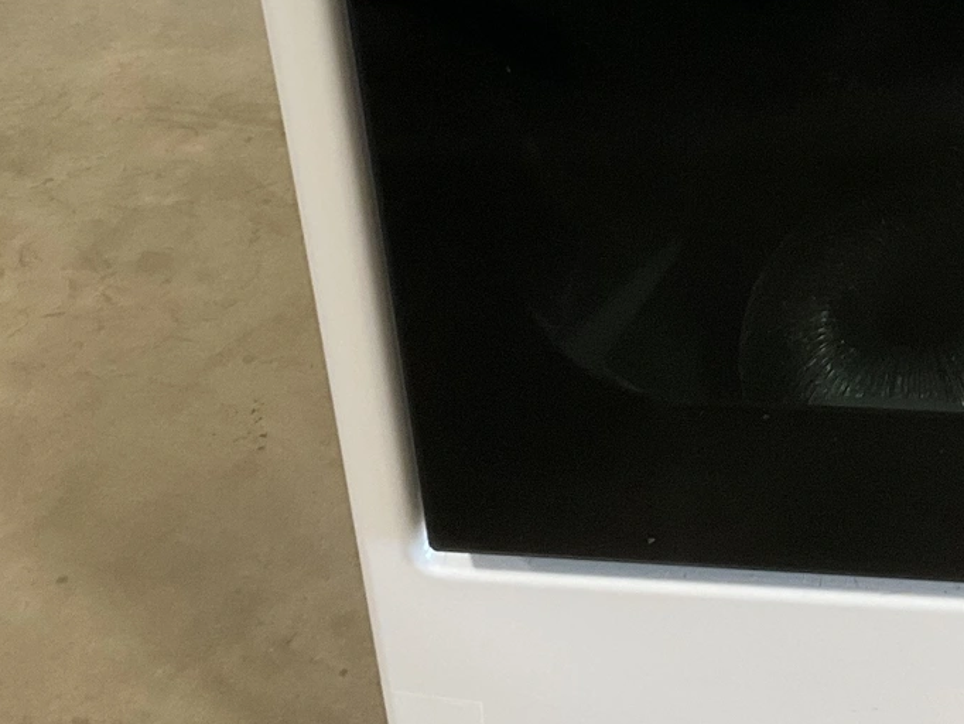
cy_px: -18
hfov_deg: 22.4
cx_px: 878
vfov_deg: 17.0
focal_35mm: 85
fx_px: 2368
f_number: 1.8
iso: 80
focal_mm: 3
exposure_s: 1/60
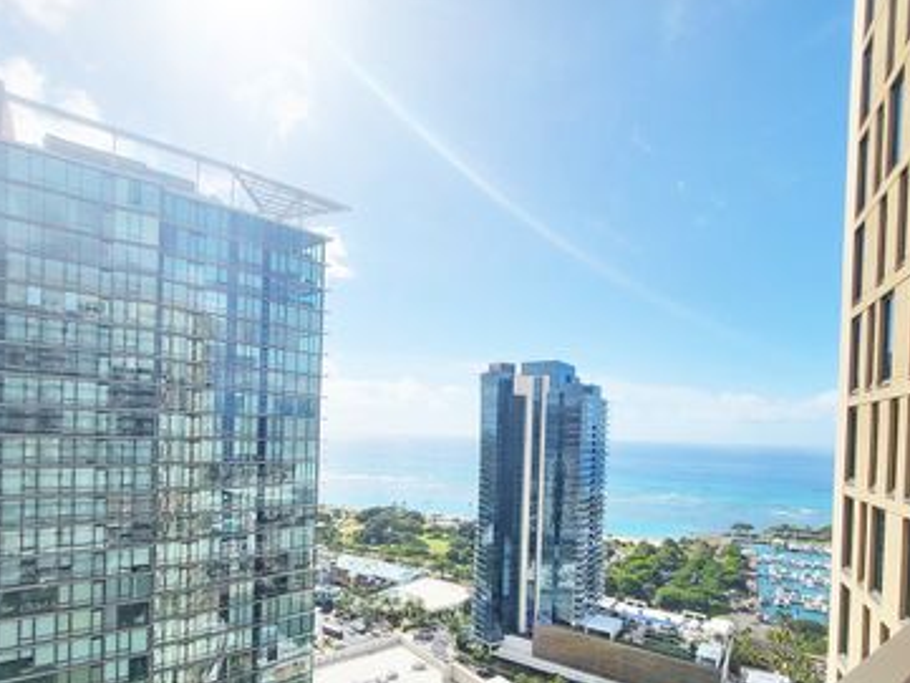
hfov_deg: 87.7
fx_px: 473
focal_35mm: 18
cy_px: 452
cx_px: 454
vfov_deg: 69.7
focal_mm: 1.74
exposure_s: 1/2758
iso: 32
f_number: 2.2
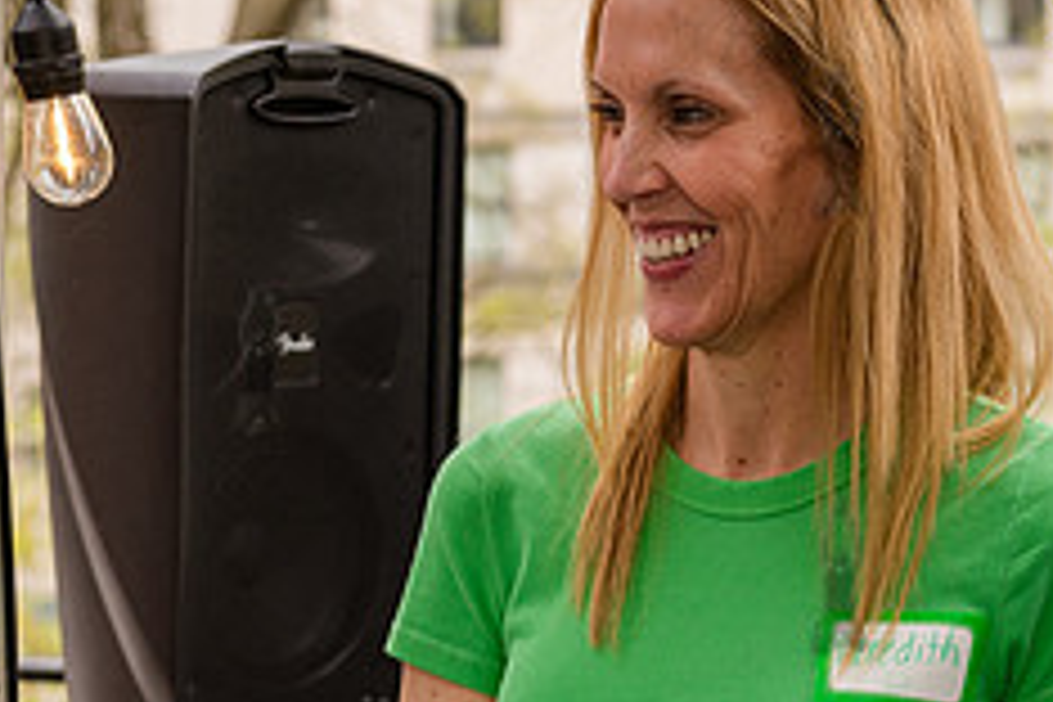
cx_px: 764
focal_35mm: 158
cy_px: 569
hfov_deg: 13.0
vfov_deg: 8.7
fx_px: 4621
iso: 640
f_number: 4
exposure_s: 1/200
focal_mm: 58
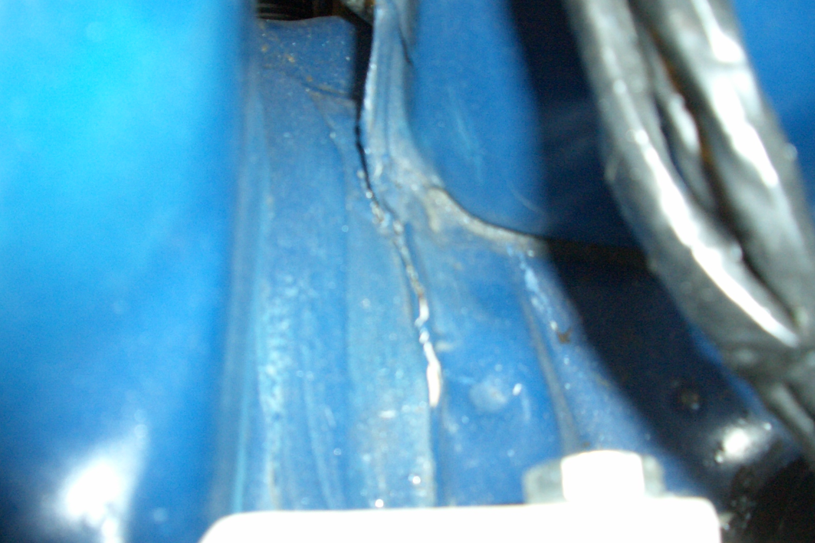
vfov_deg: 35.9
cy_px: 254
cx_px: 414
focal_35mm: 37
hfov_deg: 51.9
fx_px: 837
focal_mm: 5.8
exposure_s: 1/60
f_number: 2.6
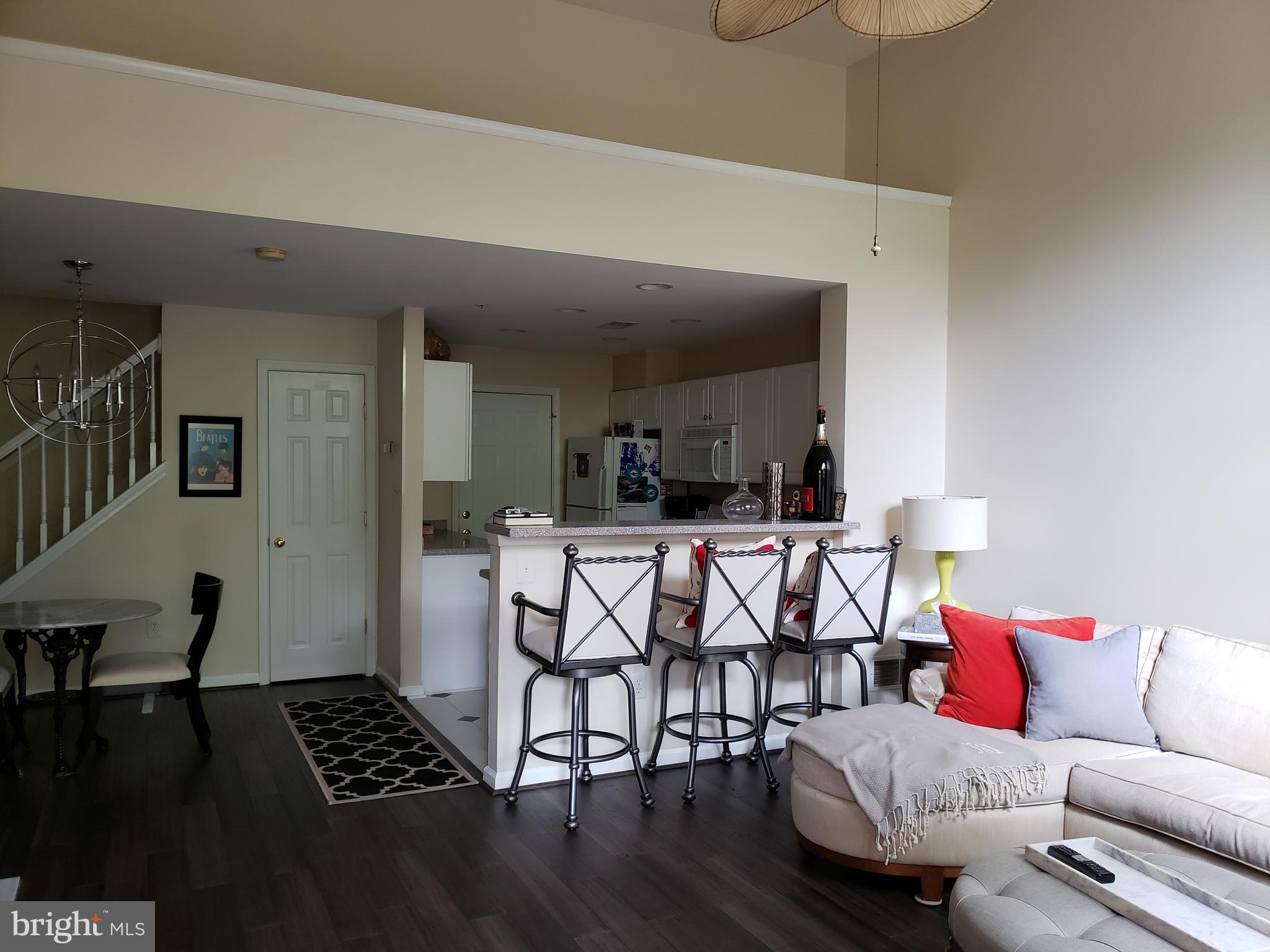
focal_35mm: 26
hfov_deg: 67.3
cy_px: 476
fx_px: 954
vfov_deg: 53.1
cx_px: 635
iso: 250
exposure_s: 1/60
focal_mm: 4.3
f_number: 1.5
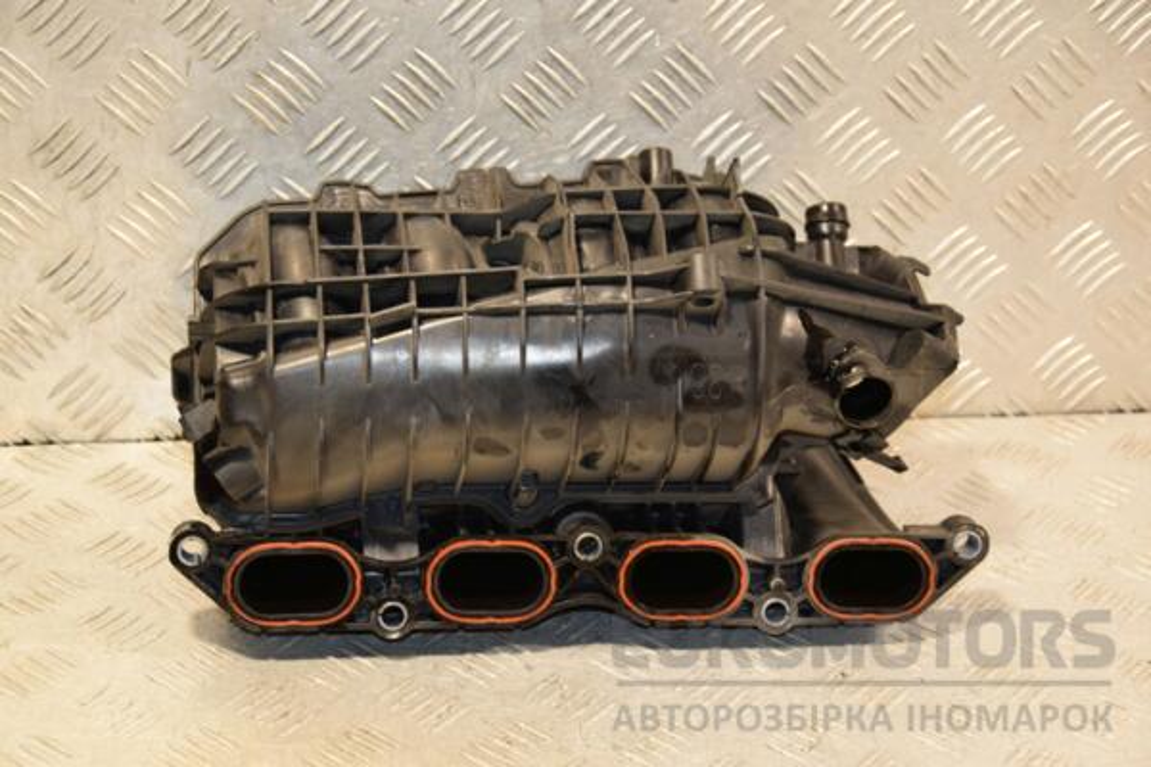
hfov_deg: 26.0
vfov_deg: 17.5
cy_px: 384
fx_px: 2494
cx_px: 576
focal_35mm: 78
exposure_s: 1/100
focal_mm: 52
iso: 800
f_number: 5
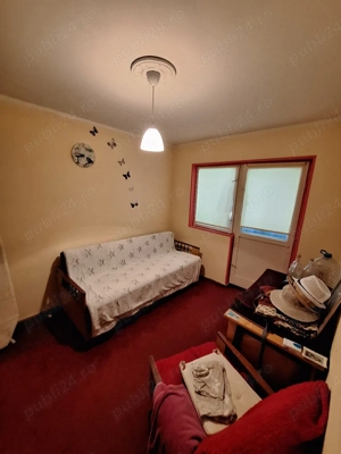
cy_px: 227
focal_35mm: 13
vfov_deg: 106.2
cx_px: 170
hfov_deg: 89.9
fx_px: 171
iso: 250
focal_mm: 1.74
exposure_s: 1/25
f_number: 2.2
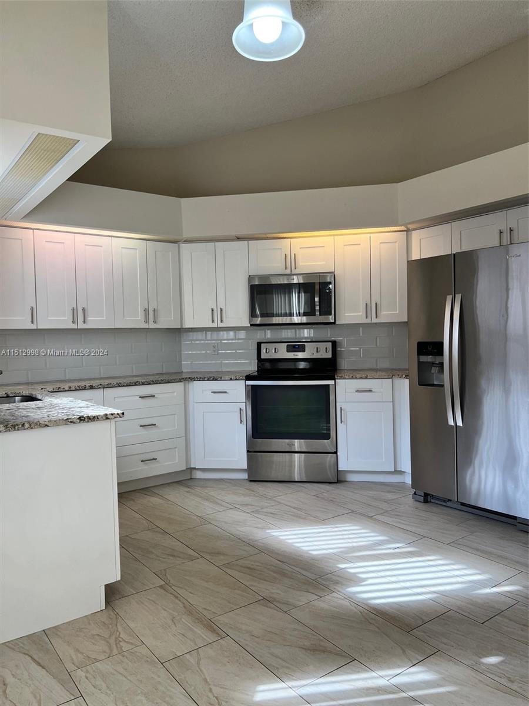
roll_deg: +2.2
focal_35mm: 26
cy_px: 353
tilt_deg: -2.0
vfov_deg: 67.3
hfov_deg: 53.1
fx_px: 530
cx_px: 264
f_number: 1.5
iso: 50
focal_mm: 5.7
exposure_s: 1/214
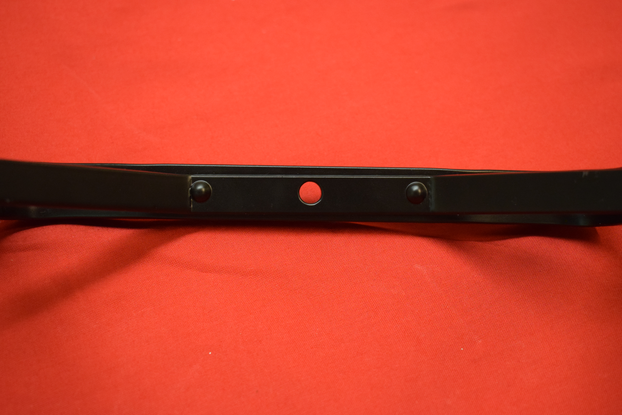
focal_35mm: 52
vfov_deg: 25.8
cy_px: 208
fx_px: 907
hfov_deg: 37.8
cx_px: 311
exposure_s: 1/125
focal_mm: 35
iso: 2000
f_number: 5
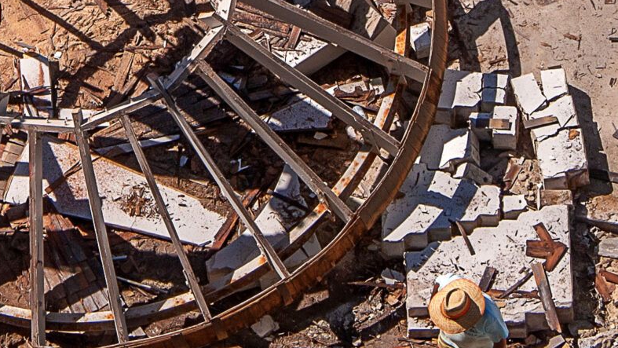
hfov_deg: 7.0
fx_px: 5032
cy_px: -160
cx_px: 16
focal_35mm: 307
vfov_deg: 3.9
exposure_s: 1/500
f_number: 6.3
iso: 100
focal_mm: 60
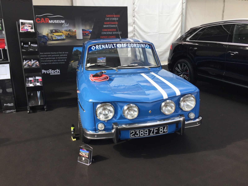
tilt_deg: -16.0
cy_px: 93
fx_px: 208
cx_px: 124
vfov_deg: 48.2
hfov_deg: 61.7
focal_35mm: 29
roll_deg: +0.8
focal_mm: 4.15
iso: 32
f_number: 2.2
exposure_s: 1/444
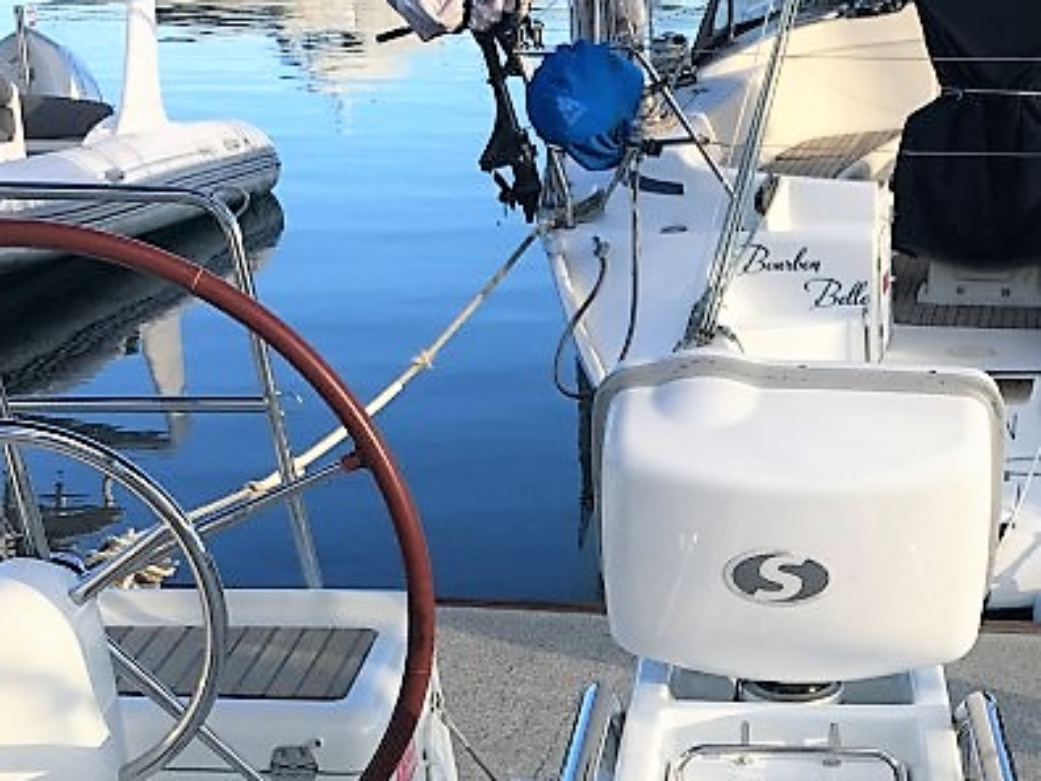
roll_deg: -0.7
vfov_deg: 19.3
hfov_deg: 25.7
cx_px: 768
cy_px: 718
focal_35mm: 75
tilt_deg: -20.3
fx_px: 2255
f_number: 2.2
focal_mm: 4.15
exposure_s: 1/732
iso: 25
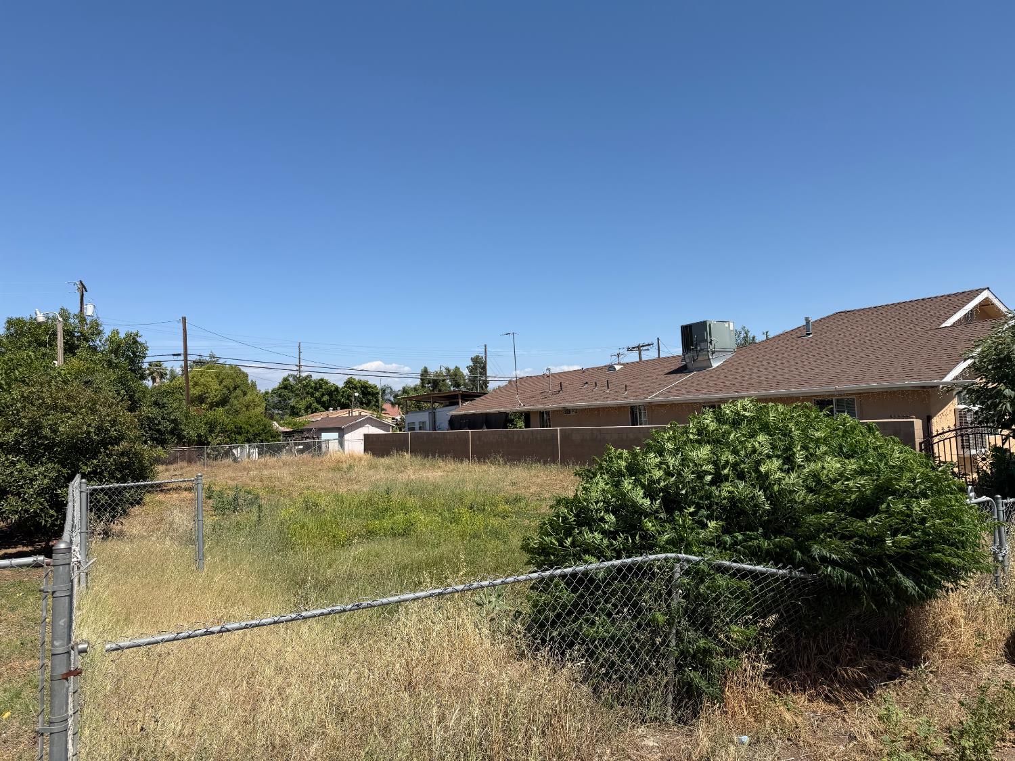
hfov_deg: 71.6
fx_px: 704
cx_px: 508
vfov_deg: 56.8
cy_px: 380
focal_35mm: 24
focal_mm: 6.76
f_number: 1.78
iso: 80
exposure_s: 1/5319
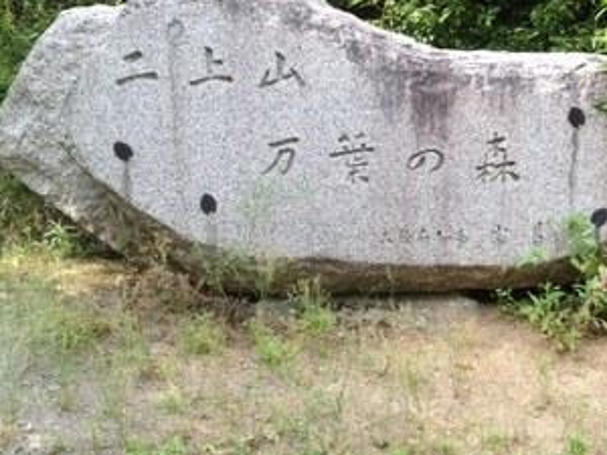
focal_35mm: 56
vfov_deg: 25.8
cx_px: 384
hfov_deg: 34.2
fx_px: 982
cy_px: 330
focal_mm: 4.28
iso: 50
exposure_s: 1/260
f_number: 2.4
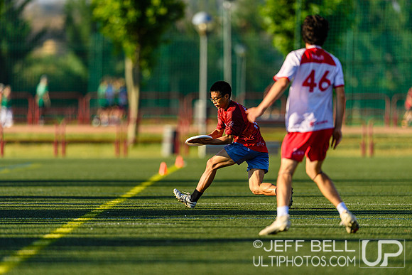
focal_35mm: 400
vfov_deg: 3.4
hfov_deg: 5.2
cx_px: 206
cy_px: 138
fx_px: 4579
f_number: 3.2
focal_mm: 400
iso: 100
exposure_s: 1/1600
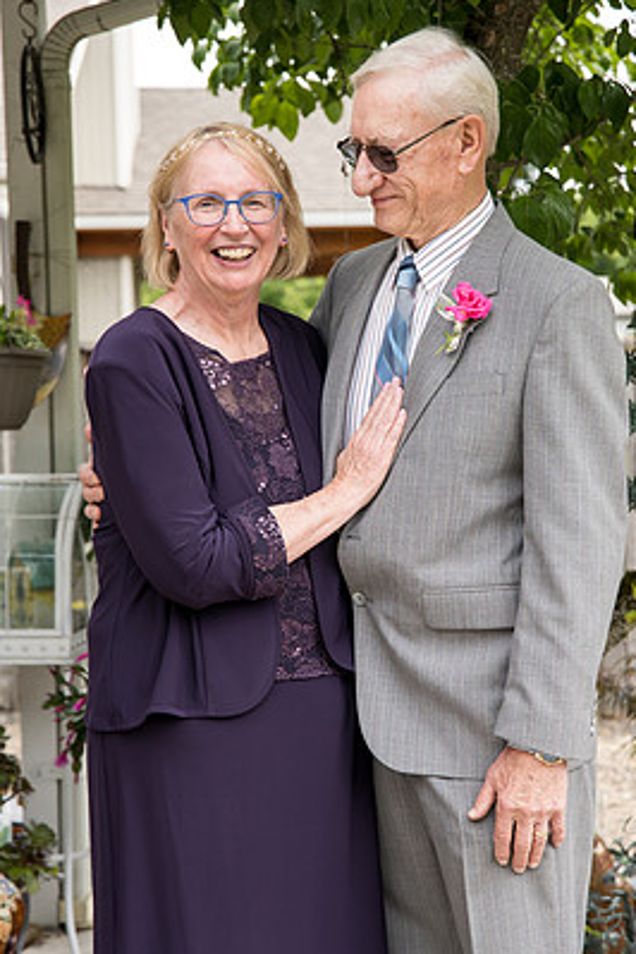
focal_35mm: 79
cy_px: 452
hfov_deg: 17.3
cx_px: 351
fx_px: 2093
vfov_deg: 25.7
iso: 400
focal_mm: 70
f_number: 5
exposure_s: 1/500
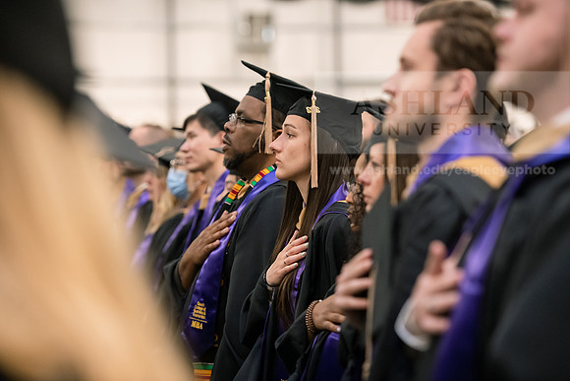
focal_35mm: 125
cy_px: 190
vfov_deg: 11.0
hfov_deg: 16.4
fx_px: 1980
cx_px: 285
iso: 3200
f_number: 3.2
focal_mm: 125
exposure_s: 1/200
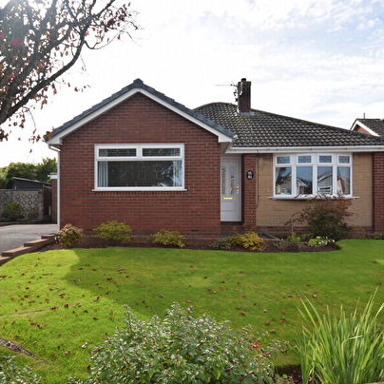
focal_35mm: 29
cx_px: 170
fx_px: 361
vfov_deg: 56.0
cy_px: 211
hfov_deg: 55.9
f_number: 9
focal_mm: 13
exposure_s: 1/200
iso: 100
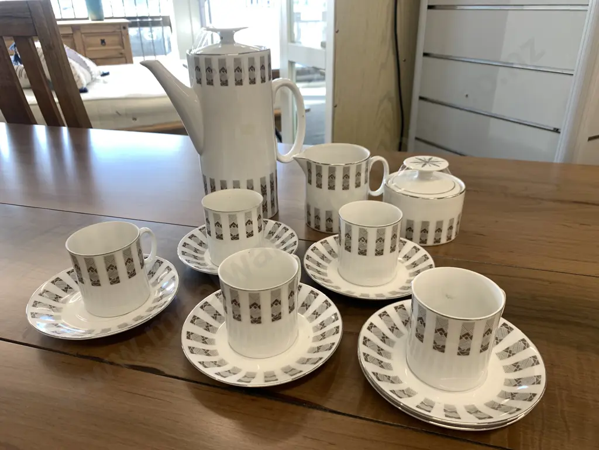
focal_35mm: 26
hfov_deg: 67.3
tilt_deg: -27.1
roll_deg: +1.3
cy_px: 225
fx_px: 450
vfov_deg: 53.1
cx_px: 300
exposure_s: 1/100
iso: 40
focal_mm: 4.25
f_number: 1.8
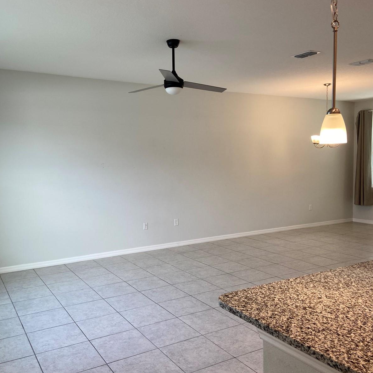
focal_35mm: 31
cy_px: 188
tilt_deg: -3.1
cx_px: 174
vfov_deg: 52.5
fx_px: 378
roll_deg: +0.5
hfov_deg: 52.5
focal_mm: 4.25
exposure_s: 1/120
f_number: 1.8
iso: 50
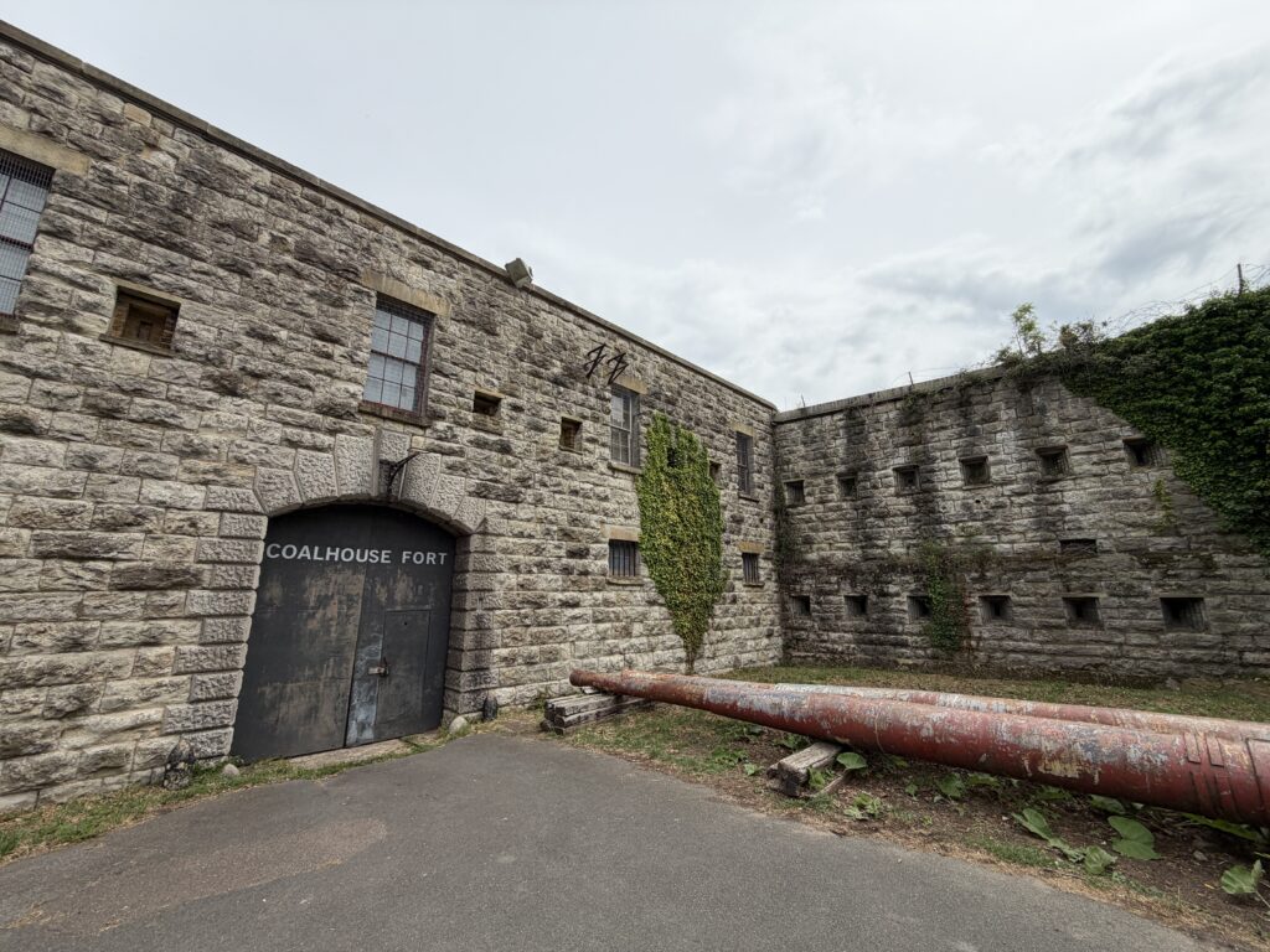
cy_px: 476
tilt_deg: +12.7
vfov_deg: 85.7
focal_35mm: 14
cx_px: 635
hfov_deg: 102.1
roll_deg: +1.0
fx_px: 514
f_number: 2.2
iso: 20
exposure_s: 1/985
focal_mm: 2.22
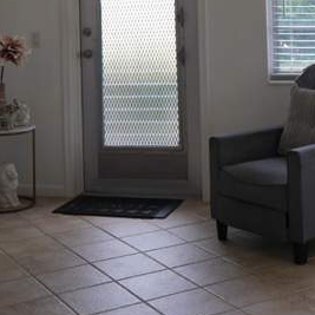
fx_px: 731
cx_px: 205
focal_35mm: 71
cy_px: 1
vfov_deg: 23.3
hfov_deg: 24.2
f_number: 4
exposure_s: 1/60
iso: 100
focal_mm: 31
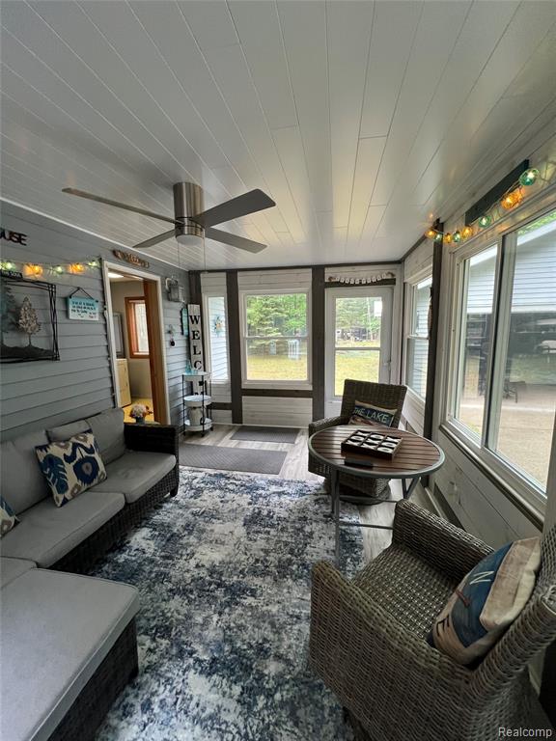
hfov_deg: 89.9
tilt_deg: -6.9
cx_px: 278
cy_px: 370
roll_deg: +1.6
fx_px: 278
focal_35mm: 13
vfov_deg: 106.2
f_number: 1.8
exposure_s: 1/60
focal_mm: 1.57
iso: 160
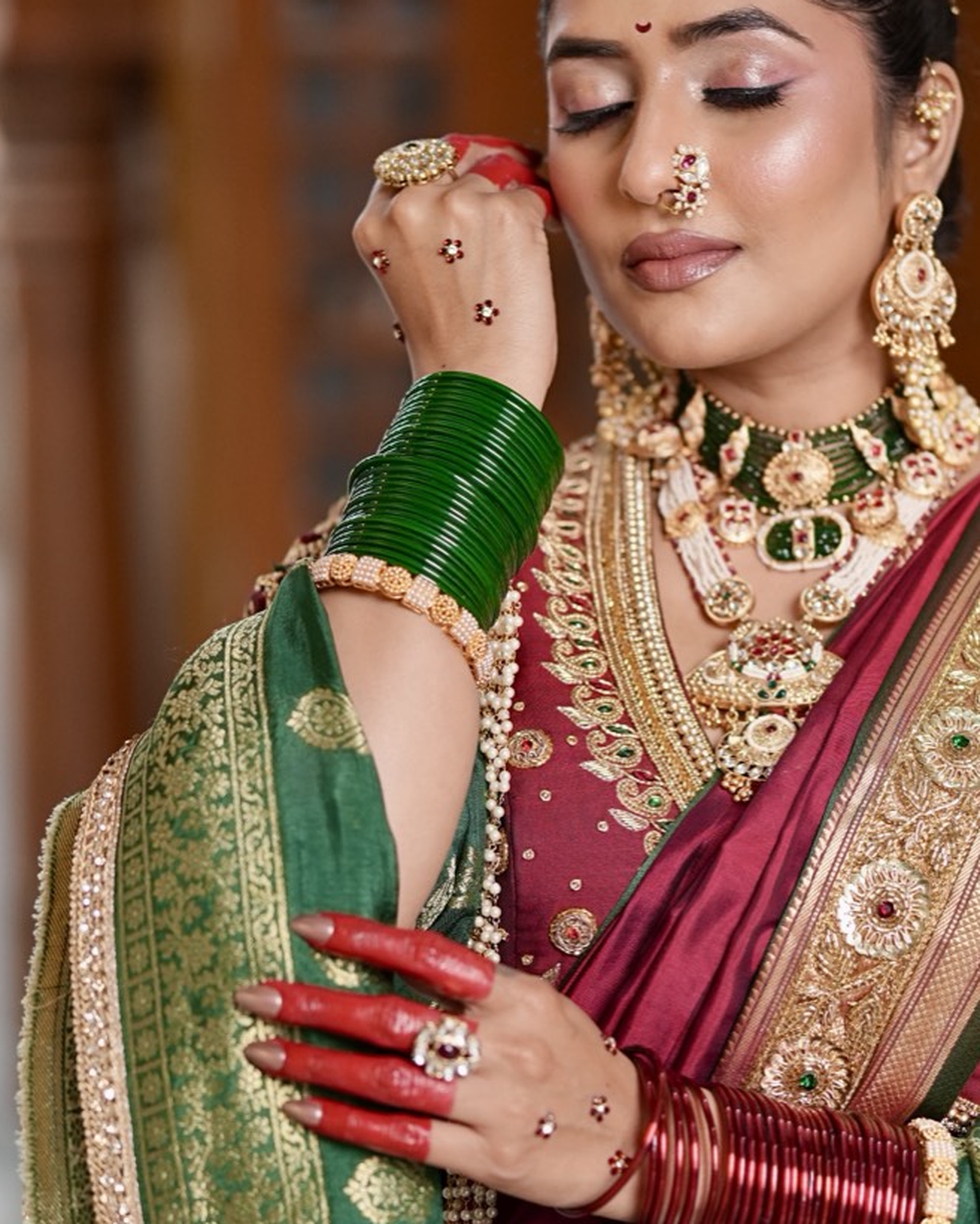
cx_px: 681
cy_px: 717
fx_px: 4350
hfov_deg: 12.8
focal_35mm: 120
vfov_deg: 16.0
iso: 400
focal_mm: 50
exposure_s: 1/320
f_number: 1.4
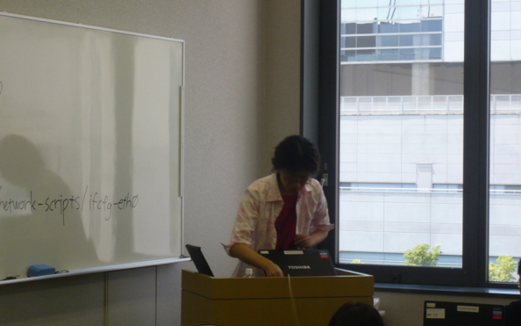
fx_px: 1519
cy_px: 156
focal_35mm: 107
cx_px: 260
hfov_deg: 19.5
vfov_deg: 12.2
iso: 160
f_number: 5.6
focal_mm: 16.4
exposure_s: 1/30
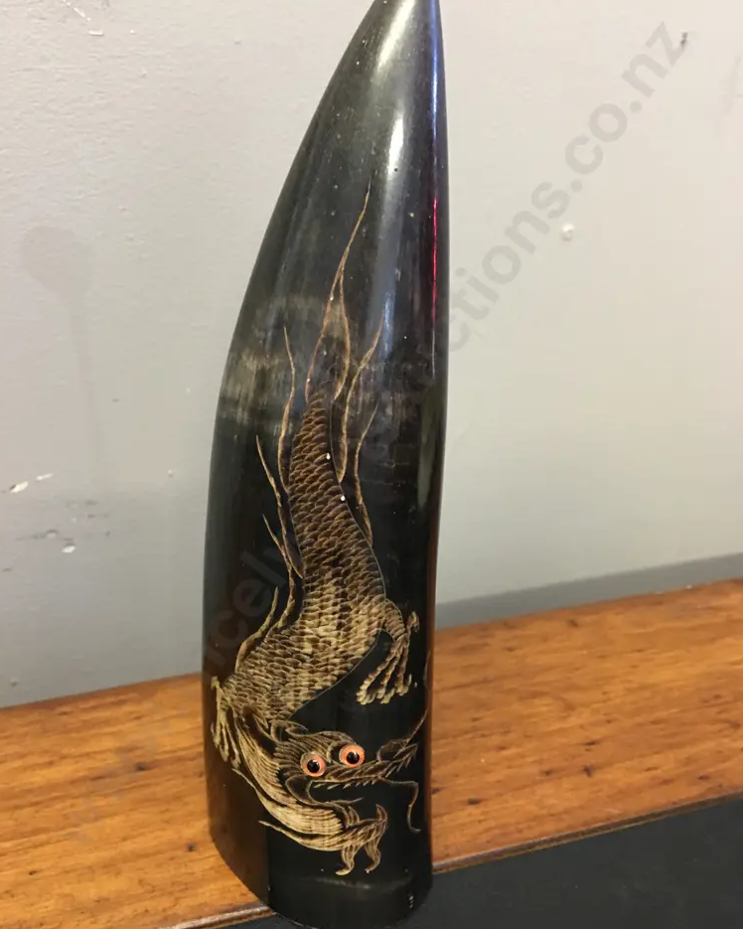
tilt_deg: -26.5
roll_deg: -0.9
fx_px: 852
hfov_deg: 47.1
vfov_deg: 57.1
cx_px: 371
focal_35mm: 31
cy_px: 438
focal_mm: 4.15
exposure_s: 1/10
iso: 80
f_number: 2.2
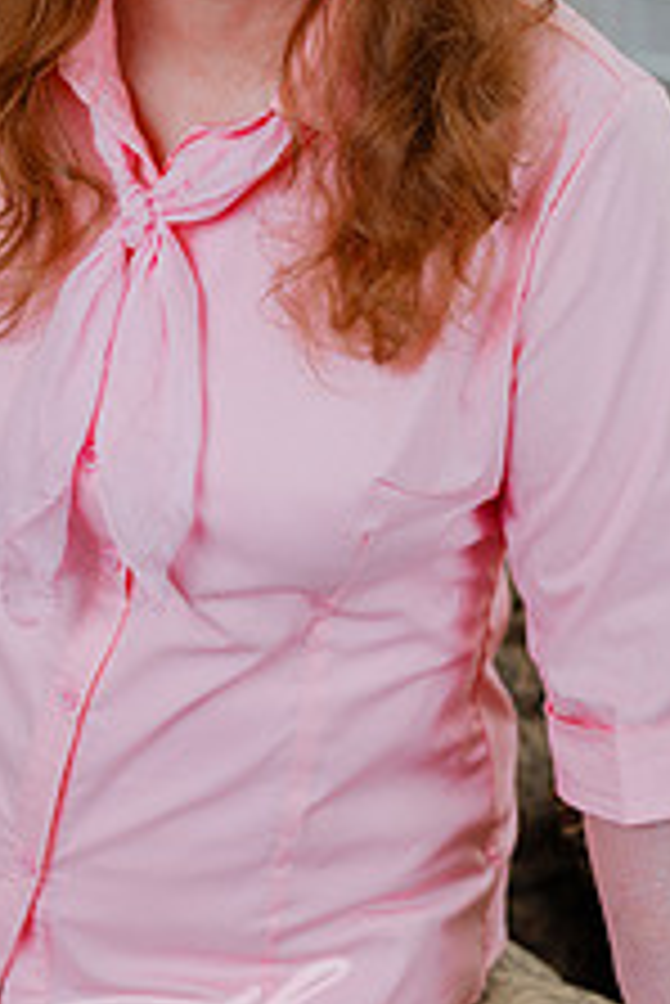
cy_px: 261
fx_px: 2815
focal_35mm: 101
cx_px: 216
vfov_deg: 20.1
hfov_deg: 13.5
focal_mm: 50
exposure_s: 1/50
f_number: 2.8
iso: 80
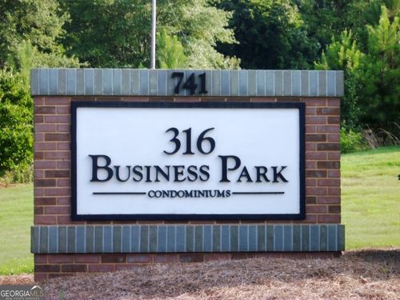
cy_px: 150
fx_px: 1618
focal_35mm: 140
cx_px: 200
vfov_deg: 10.6
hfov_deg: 14.1
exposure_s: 1/100
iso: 64
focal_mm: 25.3
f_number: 5.9
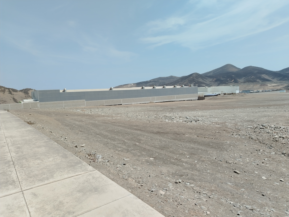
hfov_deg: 71.6
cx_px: 144
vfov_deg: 56.8
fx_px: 200
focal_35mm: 24
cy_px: 108
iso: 100
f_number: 1.75
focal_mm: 5.25
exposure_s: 1/1105
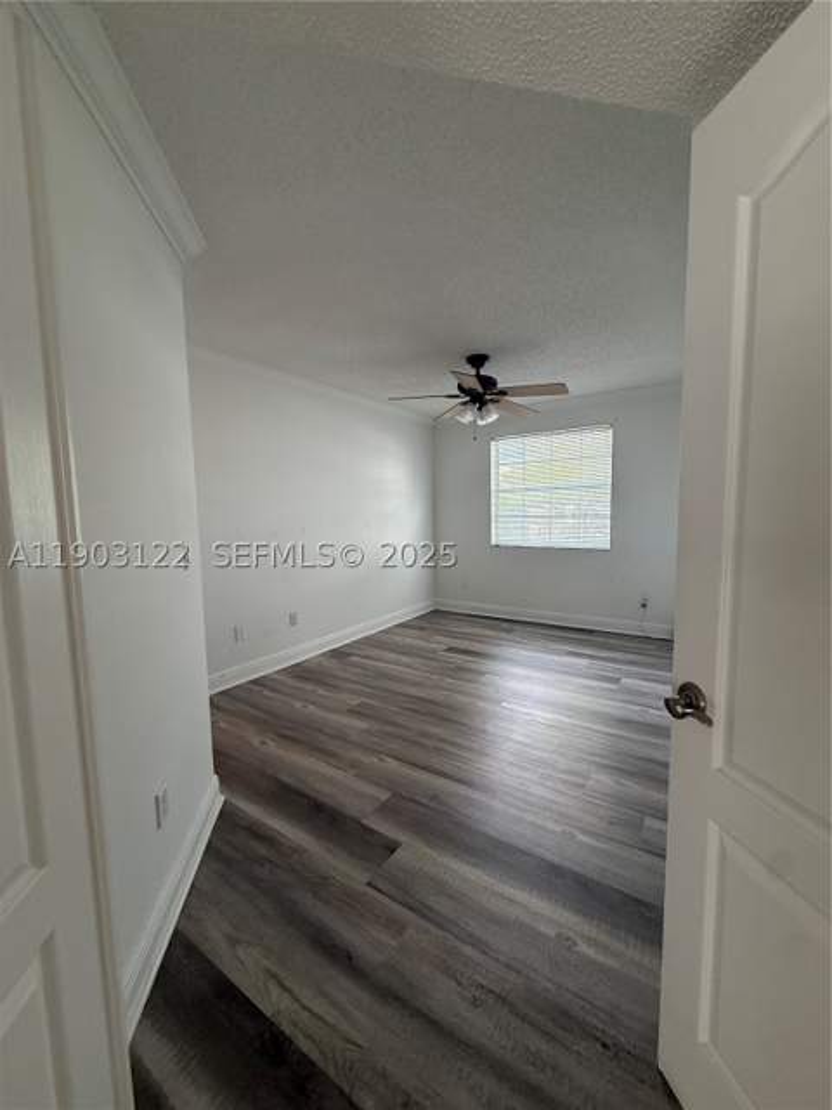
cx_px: 416
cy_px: 555
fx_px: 449
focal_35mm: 14
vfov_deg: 102.1
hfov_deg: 85.7
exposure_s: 1/120
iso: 200
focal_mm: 2.22
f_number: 2.2
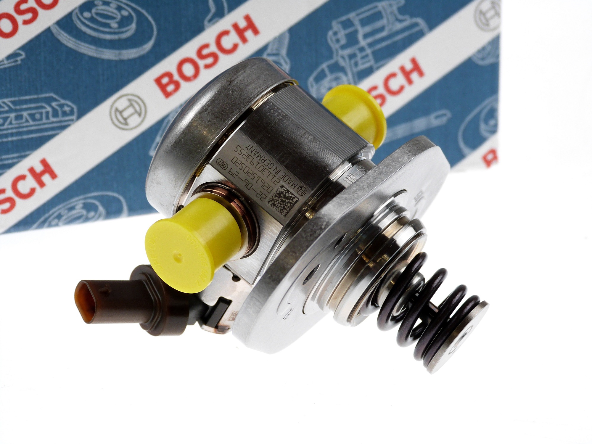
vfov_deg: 13.0
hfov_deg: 17.3
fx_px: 1950
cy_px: 222
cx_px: 296
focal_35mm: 114
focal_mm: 20.4
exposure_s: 1/100
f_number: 3.5
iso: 100
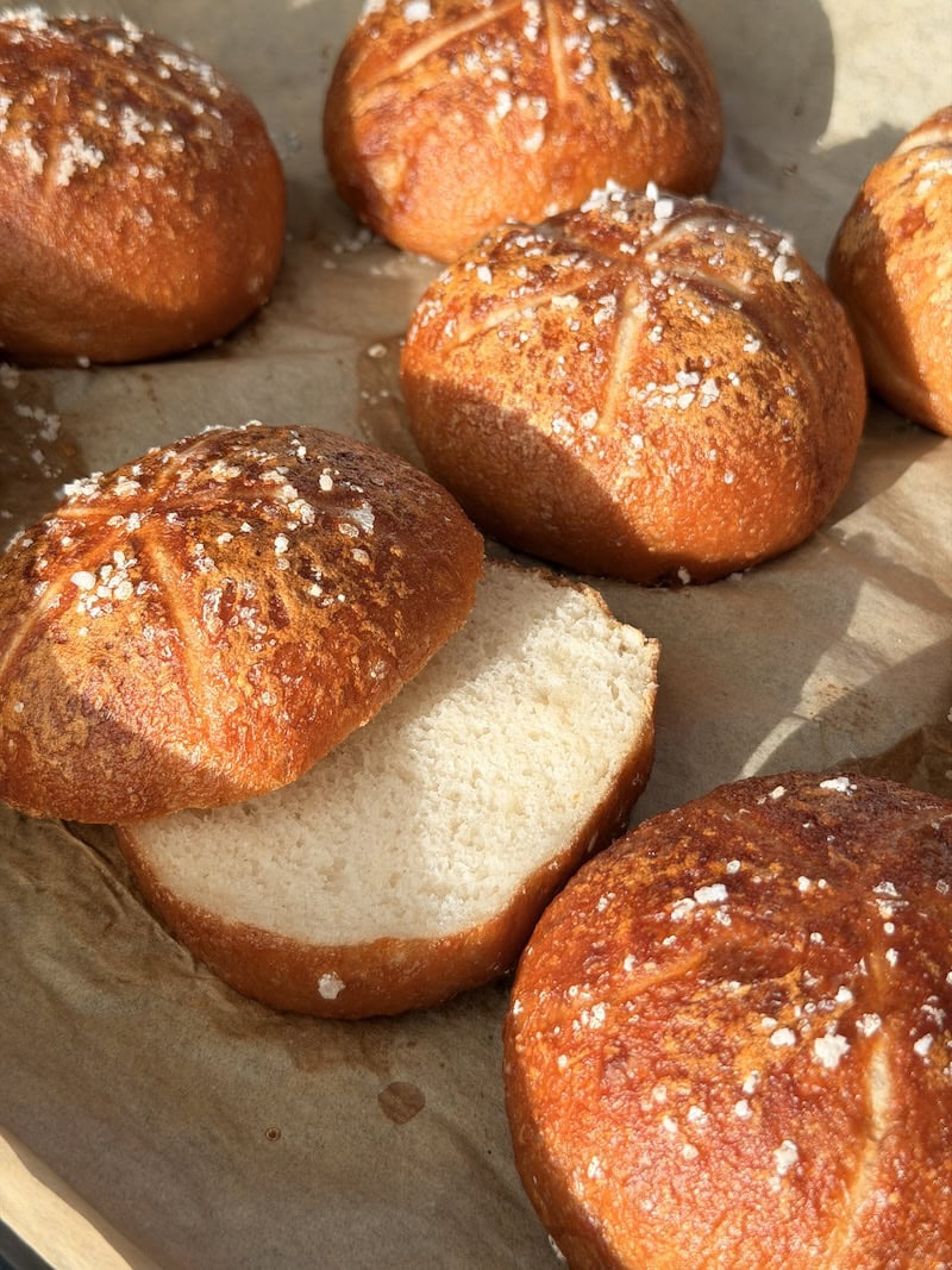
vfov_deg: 39.7
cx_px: 476
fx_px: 1760
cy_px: 635
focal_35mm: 48
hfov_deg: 30.3
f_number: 1.8
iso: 64
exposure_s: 1/509
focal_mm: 6.8
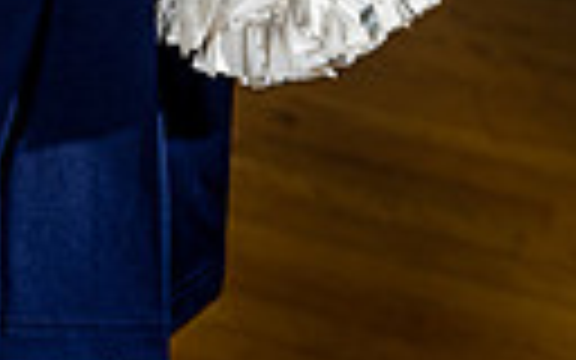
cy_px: -594
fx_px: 2135
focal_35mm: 136
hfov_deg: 15.1
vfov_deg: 8.5
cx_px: -18
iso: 100
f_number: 4.5
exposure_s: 1/250
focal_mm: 38
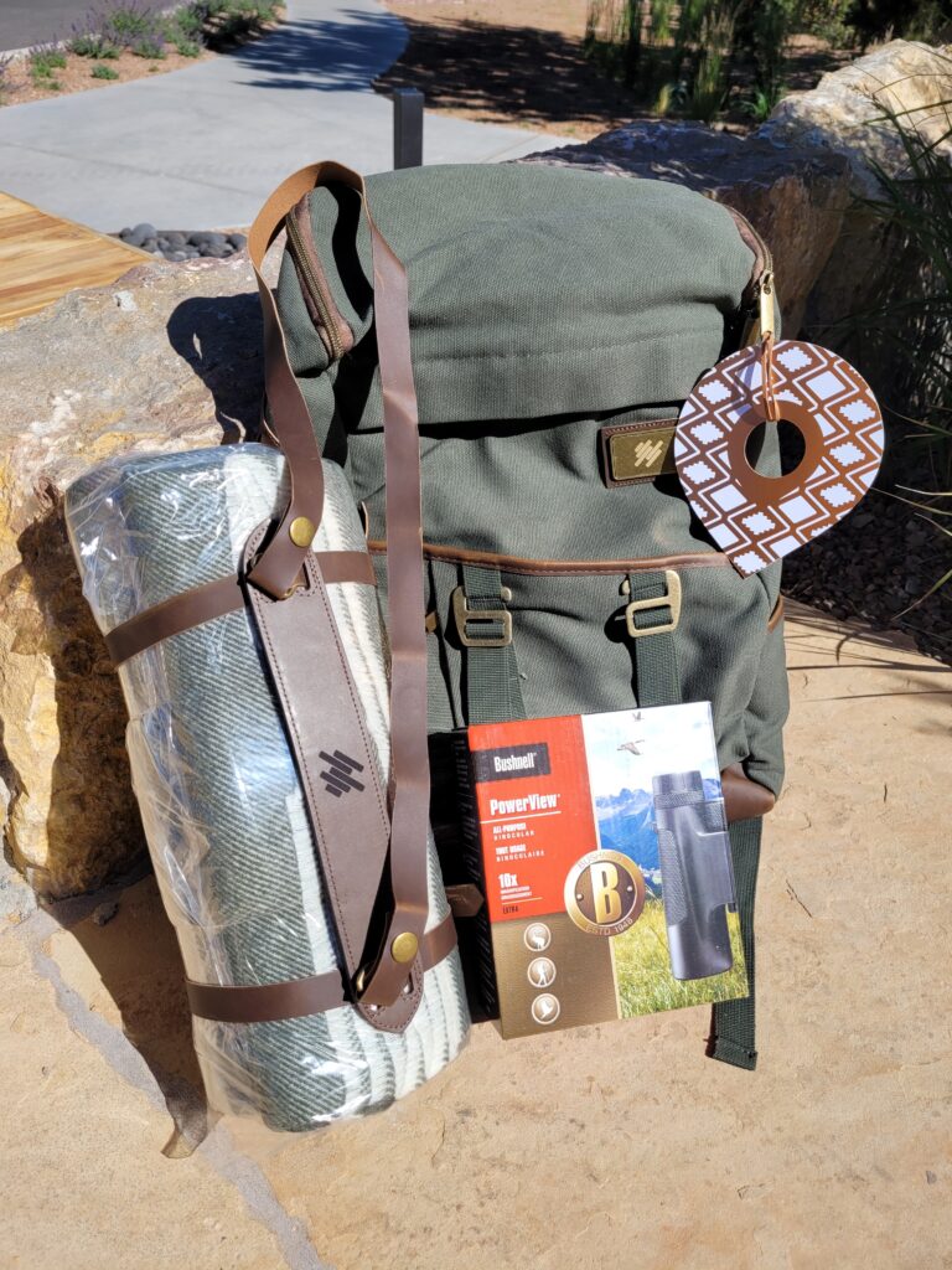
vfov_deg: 67.3
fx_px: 953
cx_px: 476
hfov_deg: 53.1
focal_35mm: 26
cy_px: 635
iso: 40
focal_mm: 5.4
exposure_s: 1/2913
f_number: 1.8
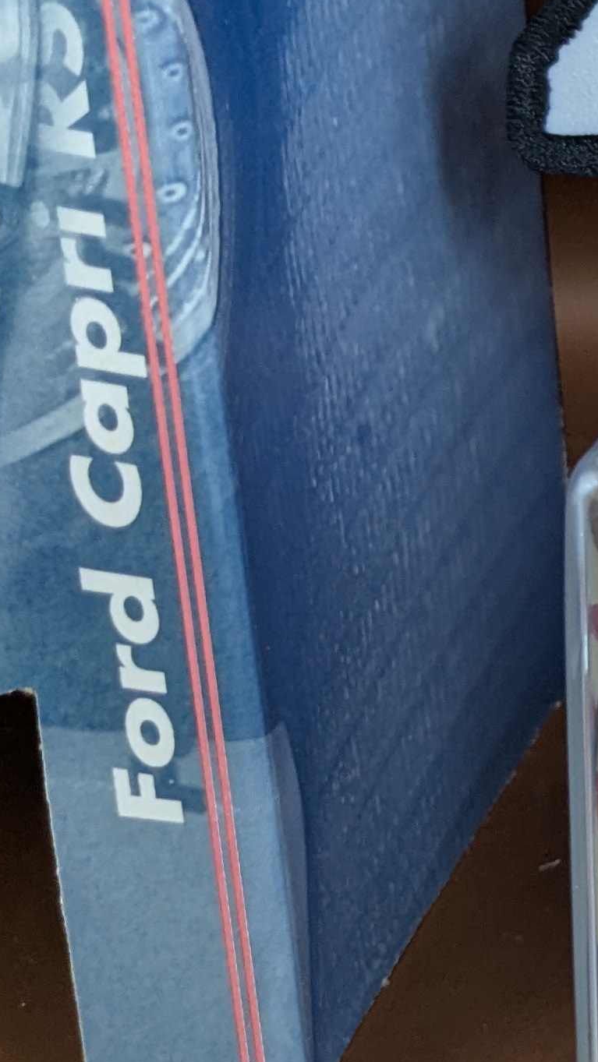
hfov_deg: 11.5
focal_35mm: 87
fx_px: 2452
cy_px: 237
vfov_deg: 24.1
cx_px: 1441
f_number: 1.73
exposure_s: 1/50
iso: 87
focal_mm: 4.38
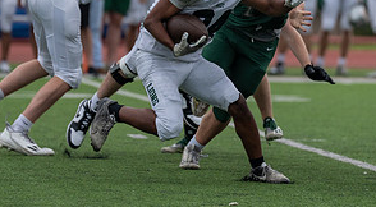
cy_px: -13
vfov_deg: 2.4
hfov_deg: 4.3
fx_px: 4951
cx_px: 239
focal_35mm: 499
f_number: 2.8
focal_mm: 200
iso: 800
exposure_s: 1/1250
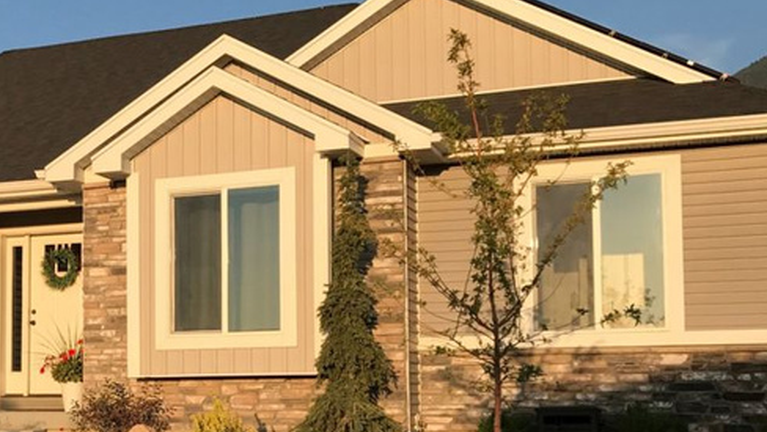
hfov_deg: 30.9
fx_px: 1302
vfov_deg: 18.6
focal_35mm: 64
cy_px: 360
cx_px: 36
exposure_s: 1/1709
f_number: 1.8
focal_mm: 3.99
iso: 20
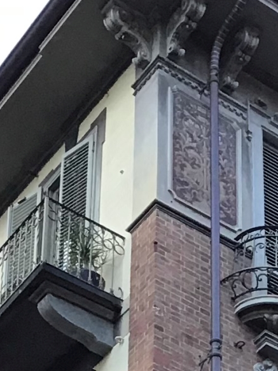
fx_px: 1596
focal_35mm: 149
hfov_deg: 9.7
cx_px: 395
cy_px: 706
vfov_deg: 12.0
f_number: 2.4
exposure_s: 1/33
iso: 32
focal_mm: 3.3
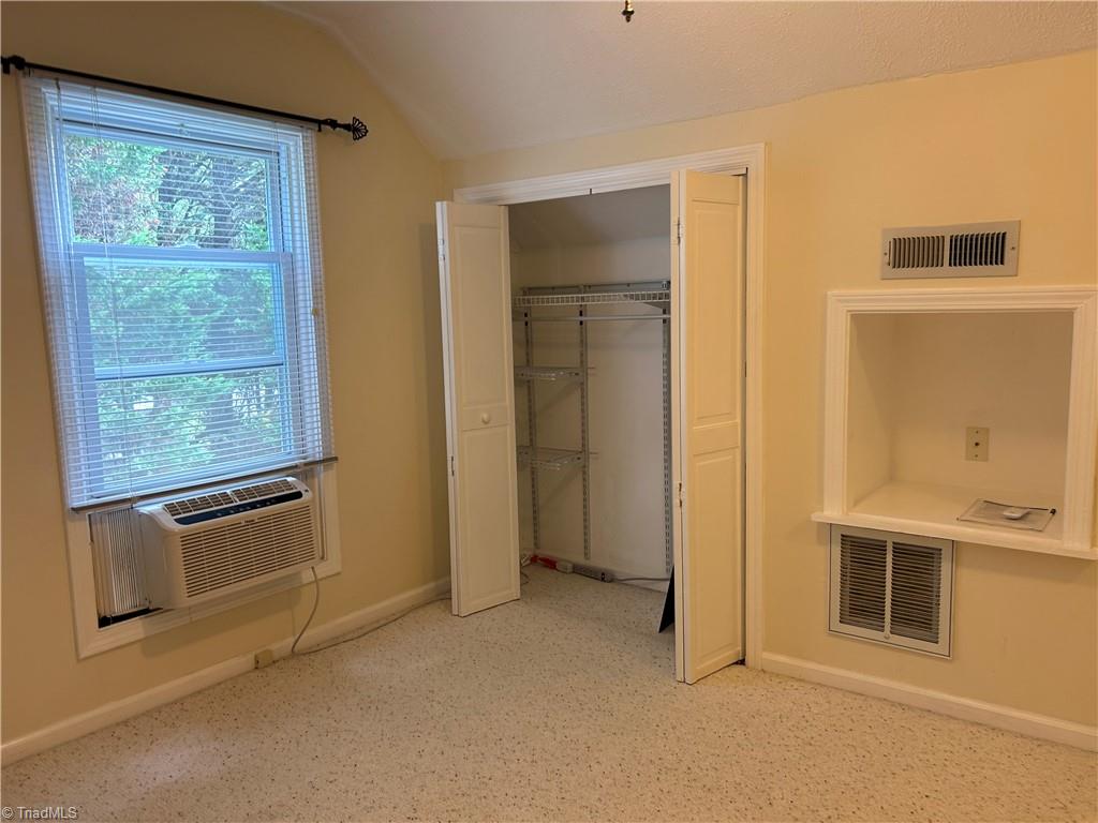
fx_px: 825
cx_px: 549
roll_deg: +3.9
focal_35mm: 26
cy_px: 412
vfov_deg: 53.1
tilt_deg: -5.0
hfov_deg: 67.3
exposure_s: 1/60
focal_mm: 5.7
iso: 64
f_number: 1.5
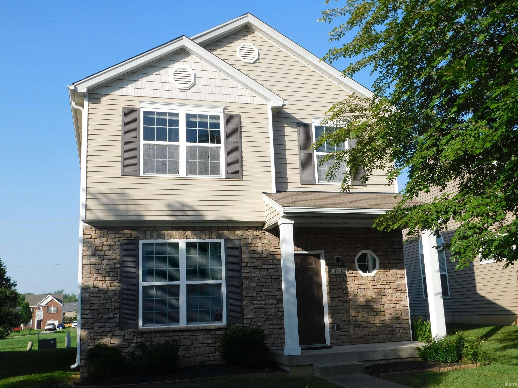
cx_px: 259
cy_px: 194
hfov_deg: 51.4
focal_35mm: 36
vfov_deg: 39.7
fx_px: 539
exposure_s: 1/1000
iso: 125
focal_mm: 6.3
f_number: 3.5
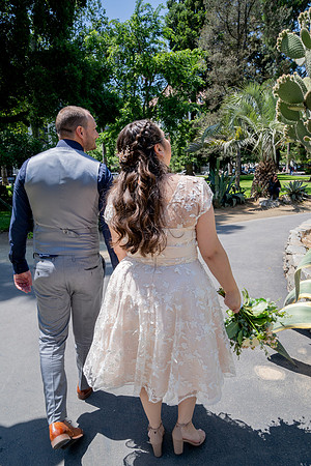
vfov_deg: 73.7
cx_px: 156
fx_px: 311
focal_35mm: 24
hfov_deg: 53.1
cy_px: 233
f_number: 9
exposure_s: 1/320
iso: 250
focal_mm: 24
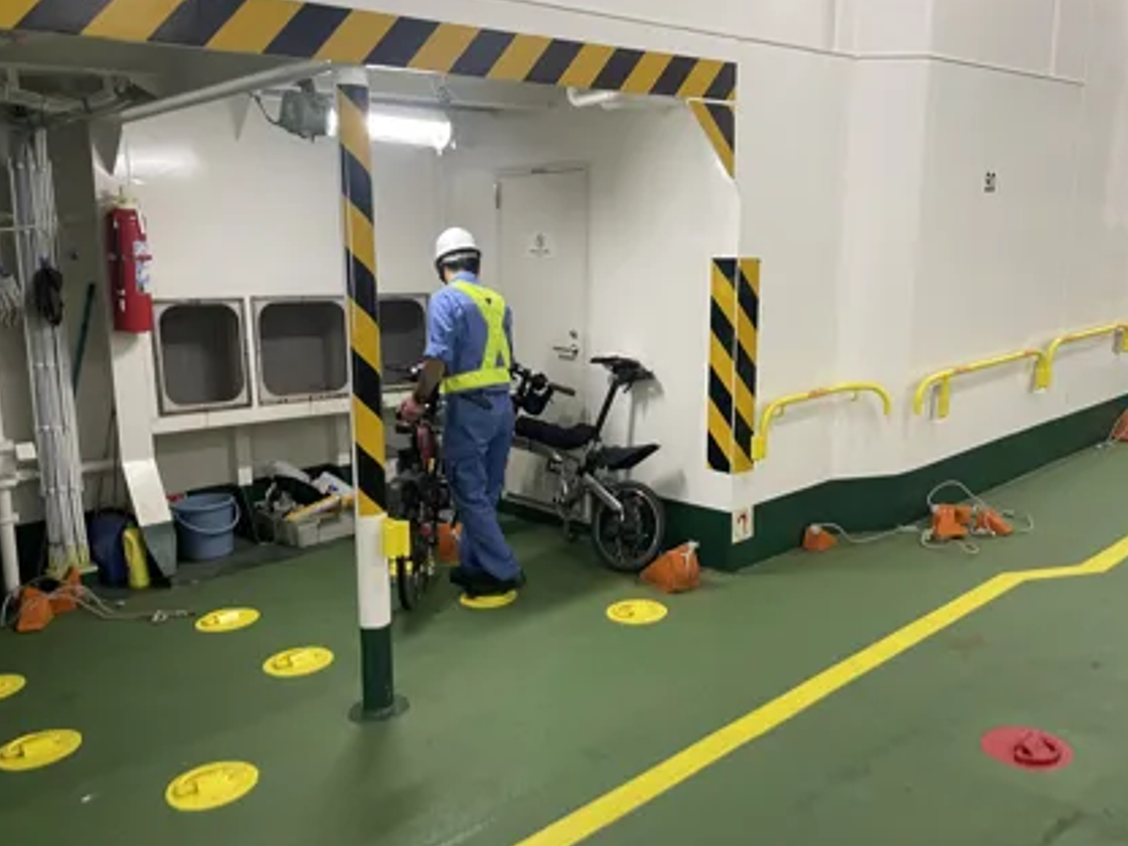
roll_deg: +0.9
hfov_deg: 59.9
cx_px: 613
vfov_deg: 46.7
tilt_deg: -10.6
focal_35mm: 30
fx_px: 978
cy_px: 469
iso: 125
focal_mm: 4.2
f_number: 1.6
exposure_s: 1/60
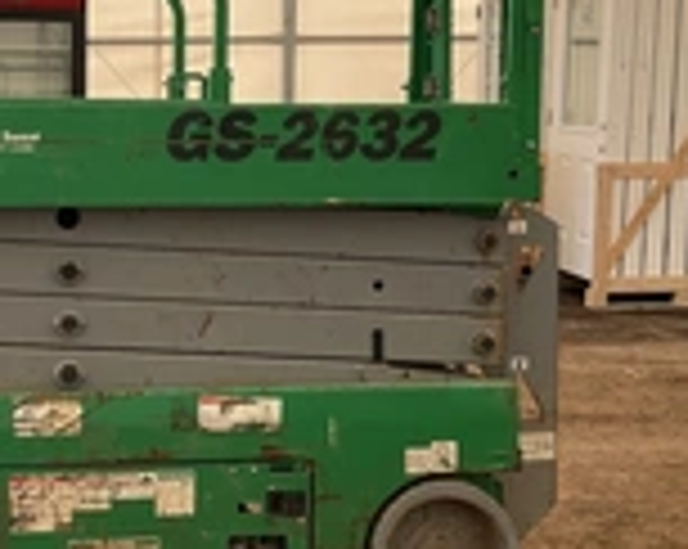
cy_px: 225
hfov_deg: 25.2
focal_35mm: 74
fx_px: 1505
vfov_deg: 20.6
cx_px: 108
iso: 20
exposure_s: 1/147
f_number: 1.8
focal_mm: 3
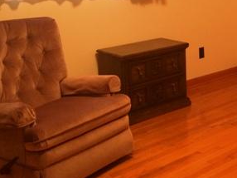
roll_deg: +1.9
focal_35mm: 65
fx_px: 445
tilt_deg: -5.7
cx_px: 251
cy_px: -4
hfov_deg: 27.6
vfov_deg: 21.7
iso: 100
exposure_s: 1/30
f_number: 2.2
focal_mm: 4.15
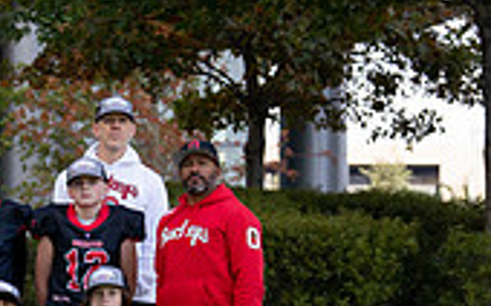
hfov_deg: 8.0
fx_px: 3410
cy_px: 315
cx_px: -372
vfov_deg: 5.1
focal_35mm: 255
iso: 250
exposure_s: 1/500
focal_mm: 70
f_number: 4.5
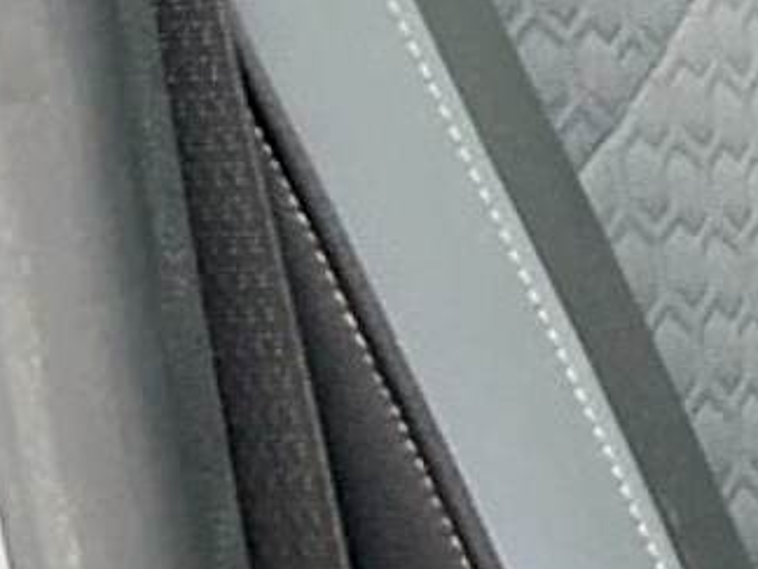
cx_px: 1771
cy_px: -288
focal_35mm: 148
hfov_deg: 11.3
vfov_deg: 9.7
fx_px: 3241
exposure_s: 1/60
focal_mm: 3
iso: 50
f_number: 1.8
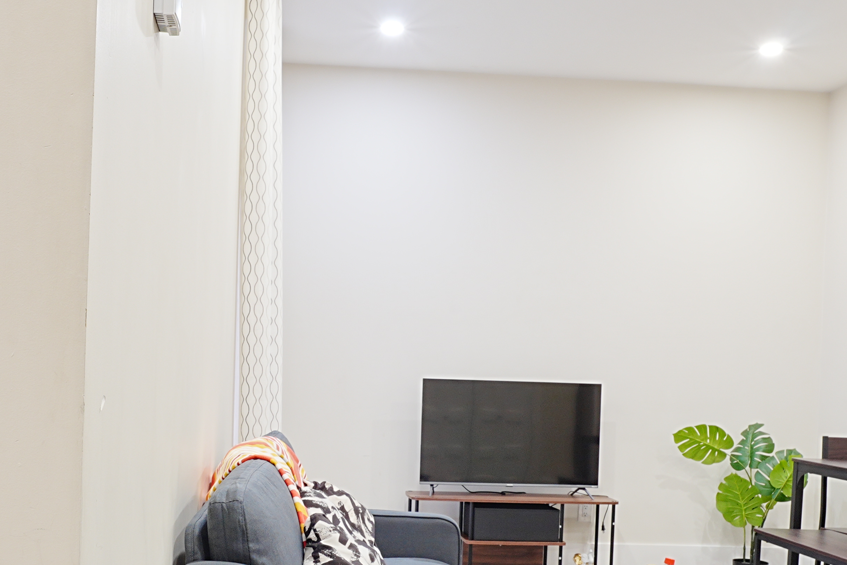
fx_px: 995
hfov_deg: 45.8
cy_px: 430
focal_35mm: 42
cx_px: 327
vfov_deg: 31.1
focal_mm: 11
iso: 100
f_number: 8
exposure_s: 1
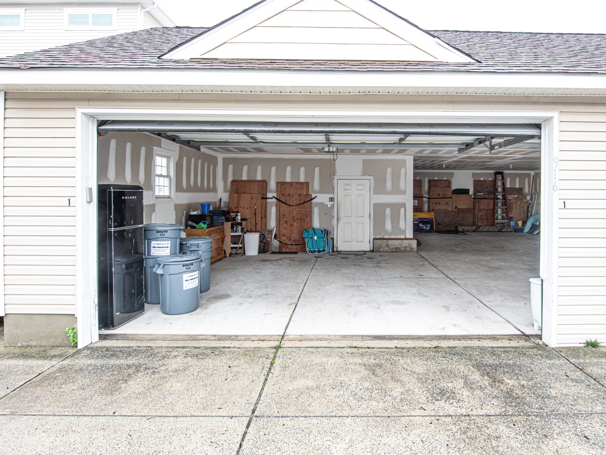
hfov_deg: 82.7
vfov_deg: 67.1
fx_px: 341
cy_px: 200
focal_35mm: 20
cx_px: 345
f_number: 9
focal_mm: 14
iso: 280
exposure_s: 1/30
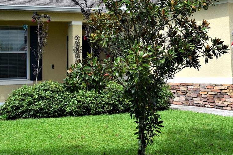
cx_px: 145
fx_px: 459
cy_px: 10
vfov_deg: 18.8
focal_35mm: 71
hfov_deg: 28.4
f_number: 11
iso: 400
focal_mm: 22
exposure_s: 1/400
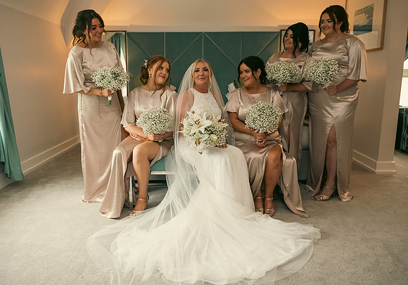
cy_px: 142
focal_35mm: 27
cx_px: 194
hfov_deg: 66.1
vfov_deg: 48.9
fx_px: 313
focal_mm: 24
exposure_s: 1/160
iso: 800
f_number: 3.5
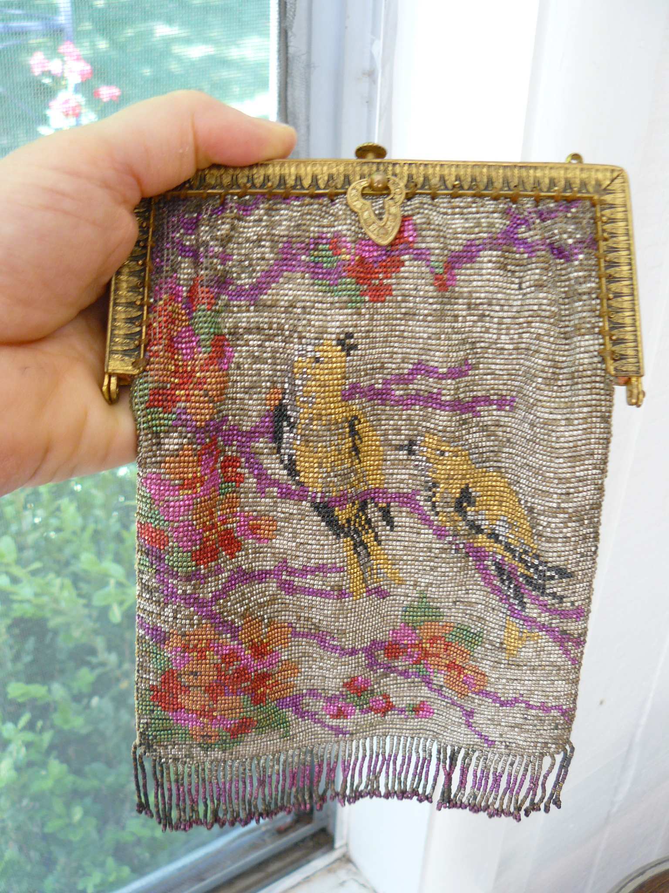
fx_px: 928
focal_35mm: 36
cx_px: 334
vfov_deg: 51.4
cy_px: 446
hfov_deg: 39.7
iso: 125
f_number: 2.8
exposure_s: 1/30
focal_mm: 6
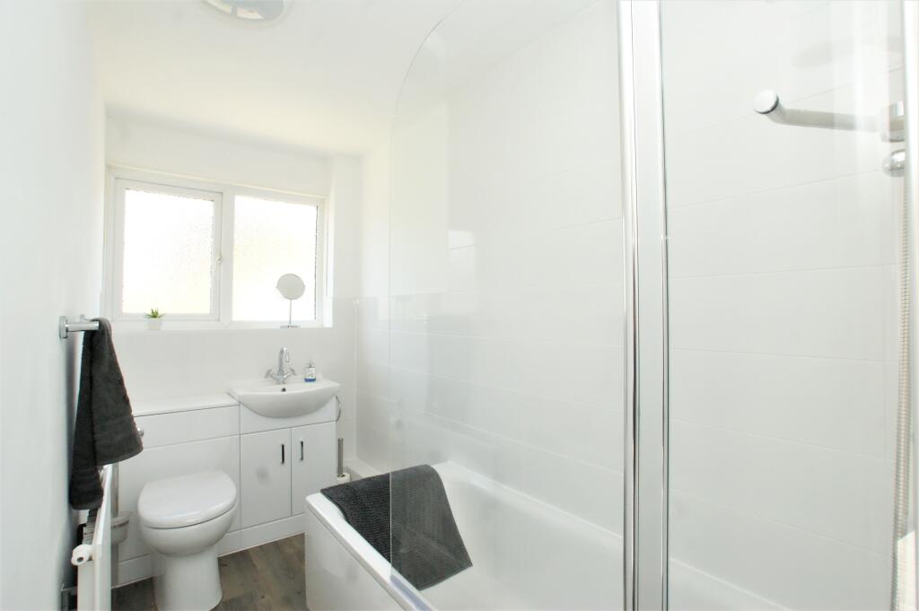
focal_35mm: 16
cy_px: 306
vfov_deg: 72.0
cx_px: 460
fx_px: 421
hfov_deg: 95.0
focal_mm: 11
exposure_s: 1/160
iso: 1600
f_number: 8
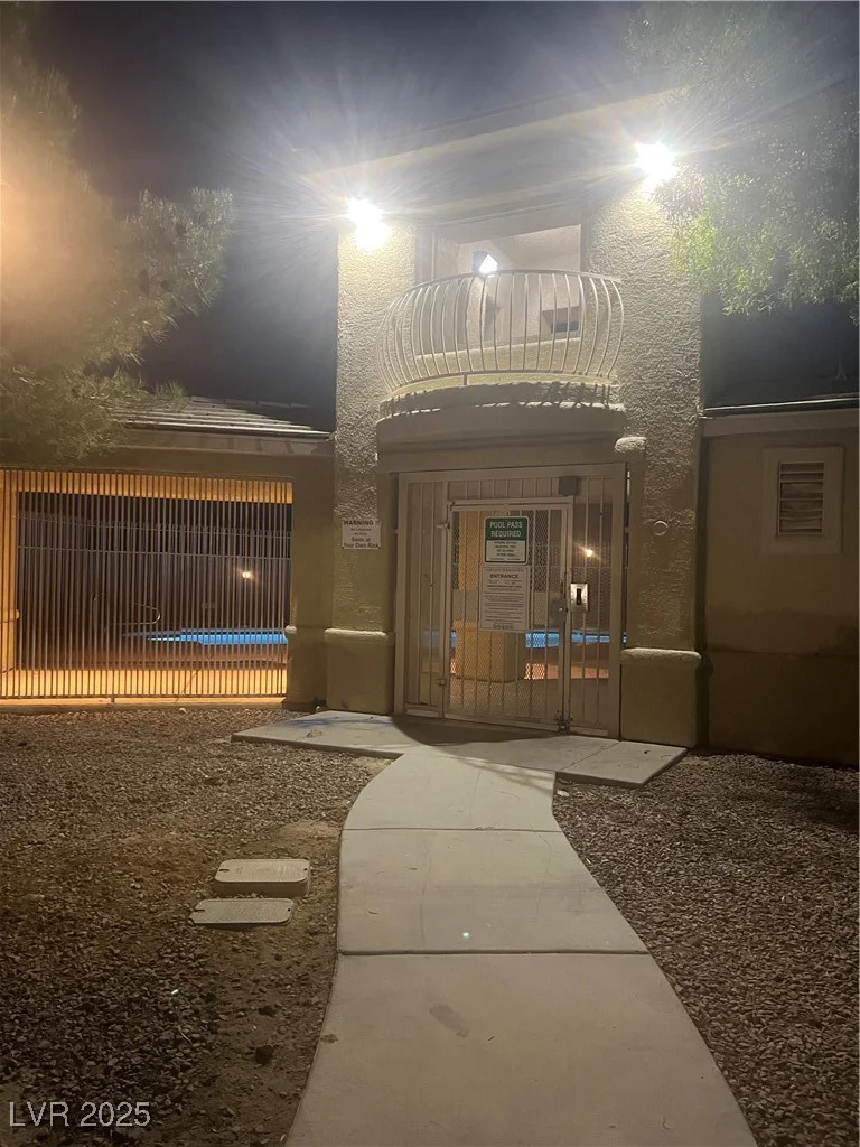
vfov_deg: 67.3
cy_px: 574
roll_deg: -1.3
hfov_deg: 53.1
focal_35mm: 26
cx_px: 430
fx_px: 861
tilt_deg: -0.5
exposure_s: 1/40
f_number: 1.5
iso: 500
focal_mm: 5.7
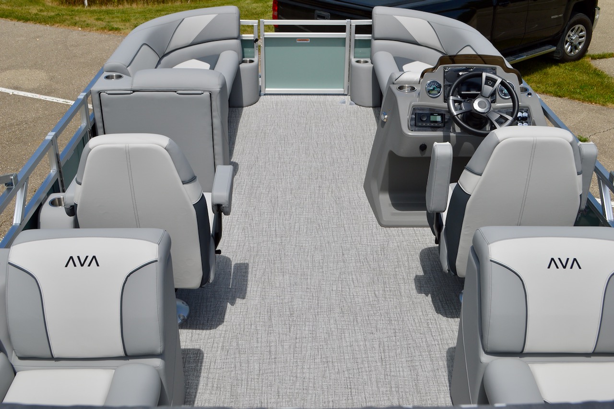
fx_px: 716
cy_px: 204
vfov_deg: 31.9
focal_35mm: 42
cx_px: 307
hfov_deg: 46.4
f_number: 10
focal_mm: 28
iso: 100
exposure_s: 1/400
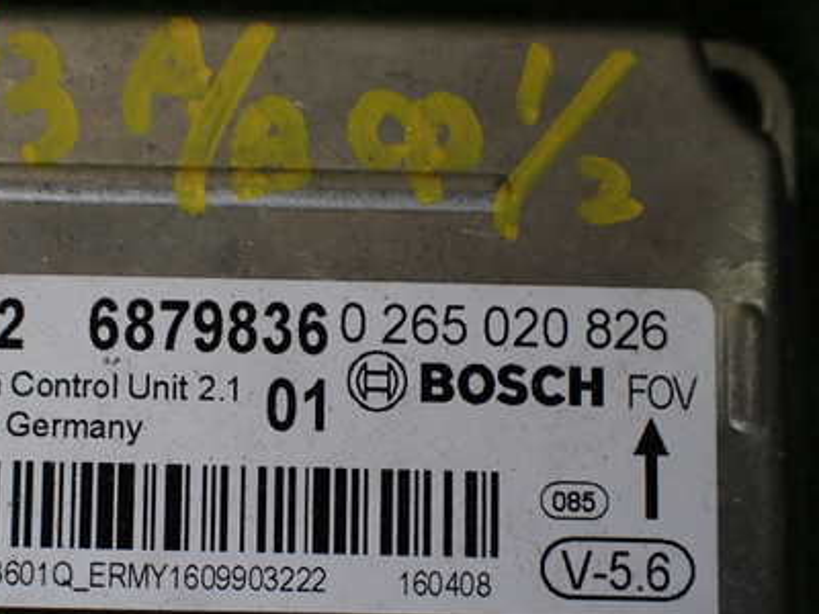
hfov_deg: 41.1
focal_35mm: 45
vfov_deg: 31.8
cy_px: 438
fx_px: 1065
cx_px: 229
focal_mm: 5.4
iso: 100
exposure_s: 1/160
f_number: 2.3
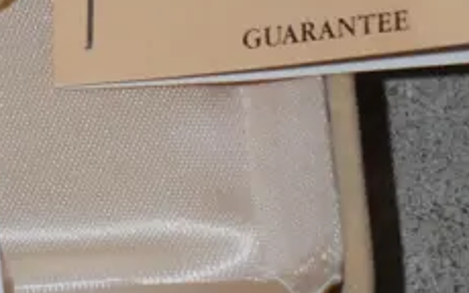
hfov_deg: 5.9
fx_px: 4476
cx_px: -418
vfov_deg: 3.8
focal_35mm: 350
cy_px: 42
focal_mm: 37
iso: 500
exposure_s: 1/80
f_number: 5.5
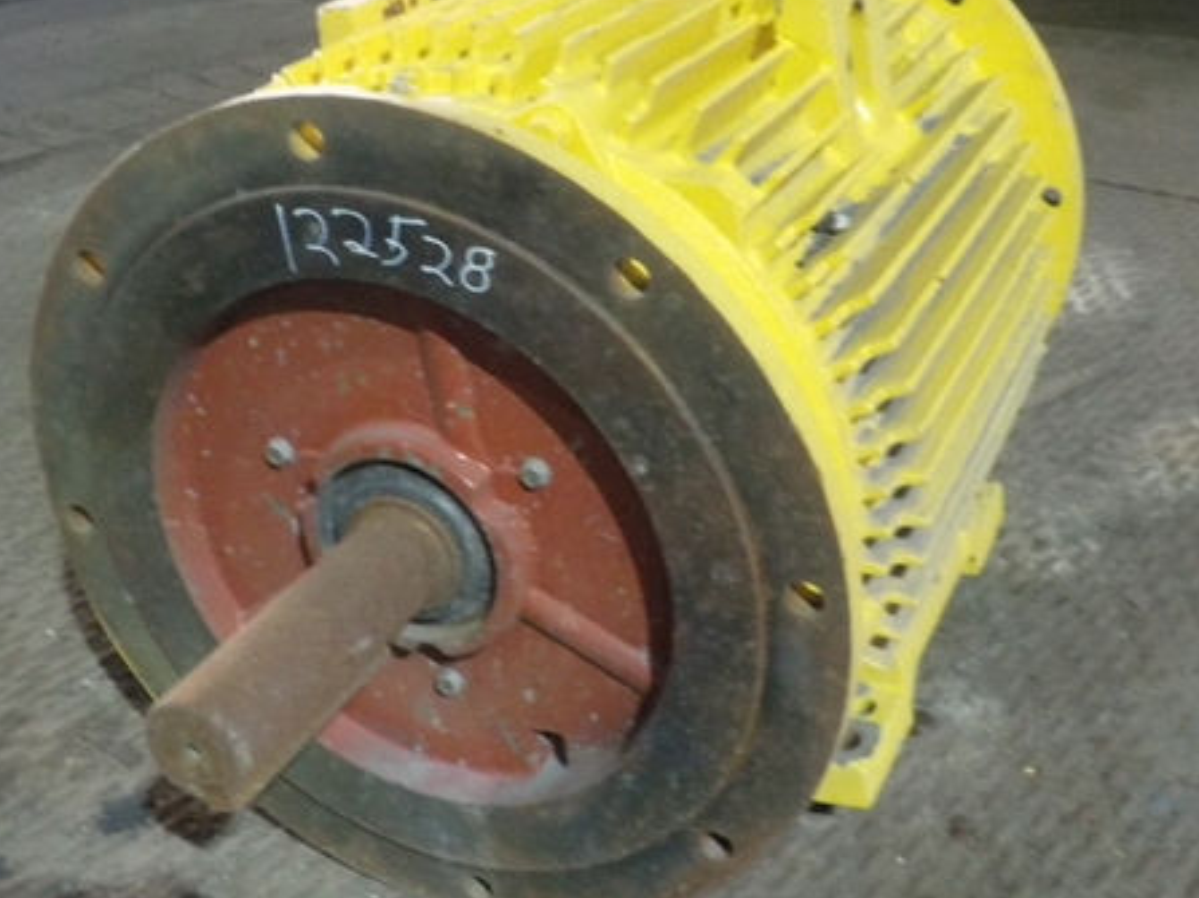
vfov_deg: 33.5
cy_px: 386
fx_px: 1489
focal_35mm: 43
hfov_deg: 43.8
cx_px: 665
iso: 640
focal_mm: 4.1
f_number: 3.3
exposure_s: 1/8
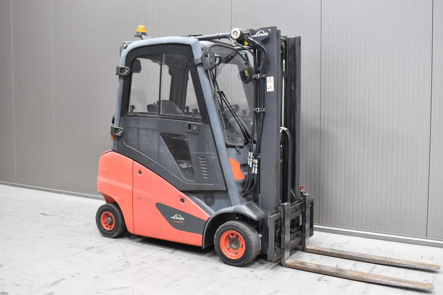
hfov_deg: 55.1
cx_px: 222
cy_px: 148
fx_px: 425
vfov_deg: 38.4
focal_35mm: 34
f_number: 5
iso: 1600
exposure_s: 1/20
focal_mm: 23
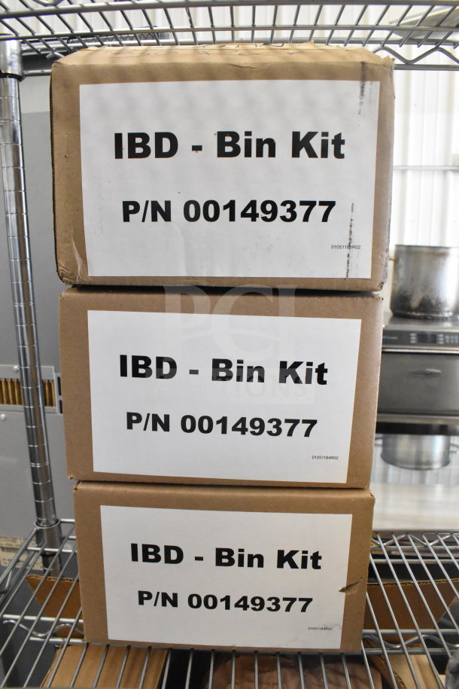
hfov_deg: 47.9
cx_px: 230
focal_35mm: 27
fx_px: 516
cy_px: 344
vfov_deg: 67.4
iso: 6400
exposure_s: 1/250
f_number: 8
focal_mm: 18
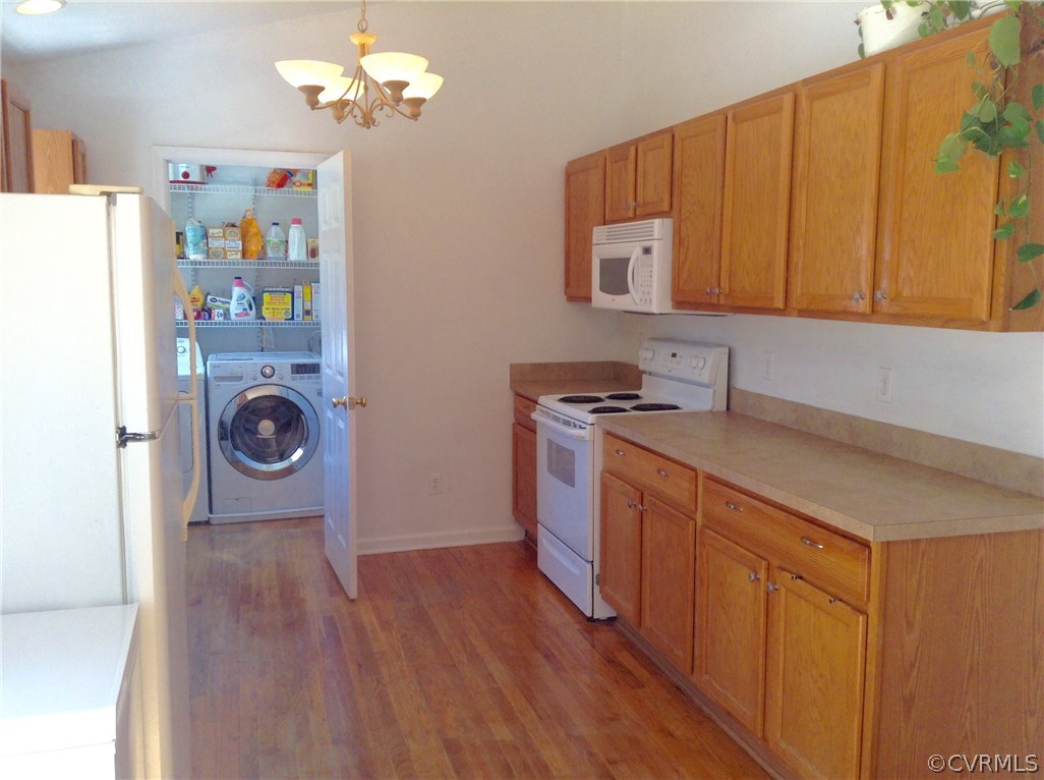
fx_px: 994
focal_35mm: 33
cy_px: 390
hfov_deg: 55.4
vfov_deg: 42.8
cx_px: 522
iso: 40
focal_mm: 3.3
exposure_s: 1/60
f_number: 2.4
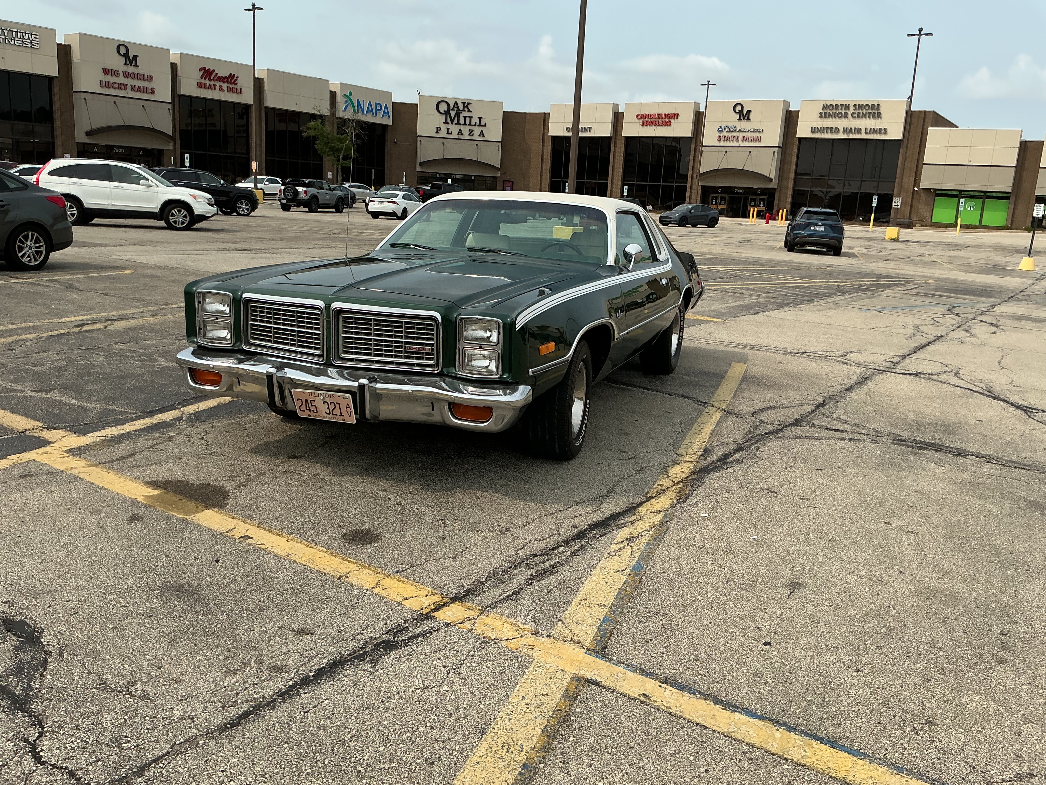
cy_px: 392
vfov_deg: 48.2
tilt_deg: -9.2
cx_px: 523
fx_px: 876
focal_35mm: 29
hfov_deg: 61.7
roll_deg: -3.1
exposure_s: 1/1786
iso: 25
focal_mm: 3
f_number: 1.8
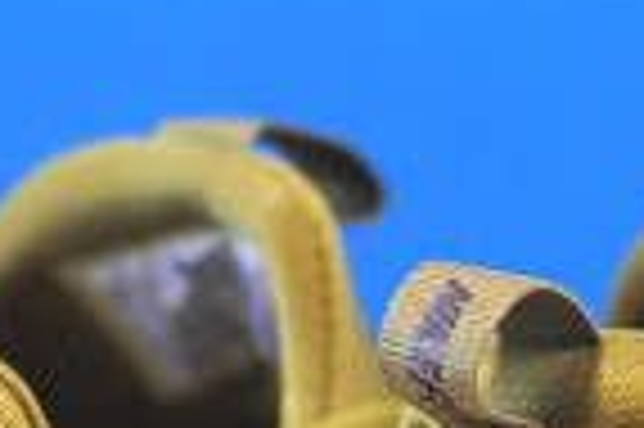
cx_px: 455
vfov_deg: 3.3
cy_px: 340
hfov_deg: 4.9
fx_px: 7523
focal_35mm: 421
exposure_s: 1/320
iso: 250
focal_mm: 50
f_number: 2
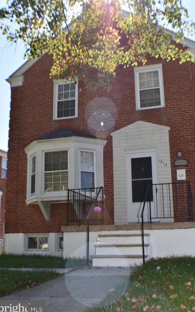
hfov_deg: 24.4
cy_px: 158
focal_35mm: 53
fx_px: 451
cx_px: 100
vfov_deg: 38.2
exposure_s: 1/200
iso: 100
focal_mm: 34
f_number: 7.1
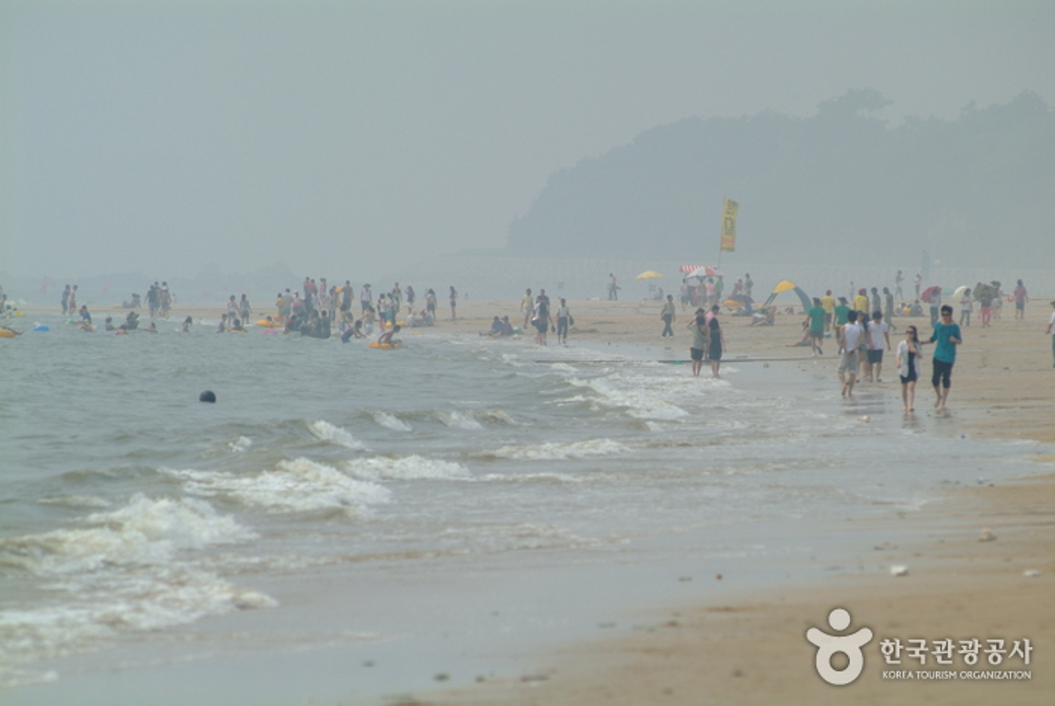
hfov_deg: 6.9
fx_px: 8803
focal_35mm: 300
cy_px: 353
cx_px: 528
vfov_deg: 4.6
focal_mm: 200
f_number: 4.8
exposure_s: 1/2000
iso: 200
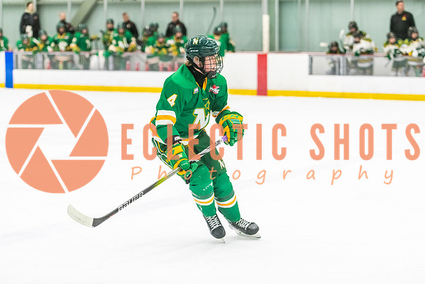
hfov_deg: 19.4
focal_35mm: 105
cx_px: 224
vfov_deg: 13.0
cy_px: 134
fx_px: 1246
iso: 3200
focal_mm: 100
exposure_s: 1/800
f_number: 2.8
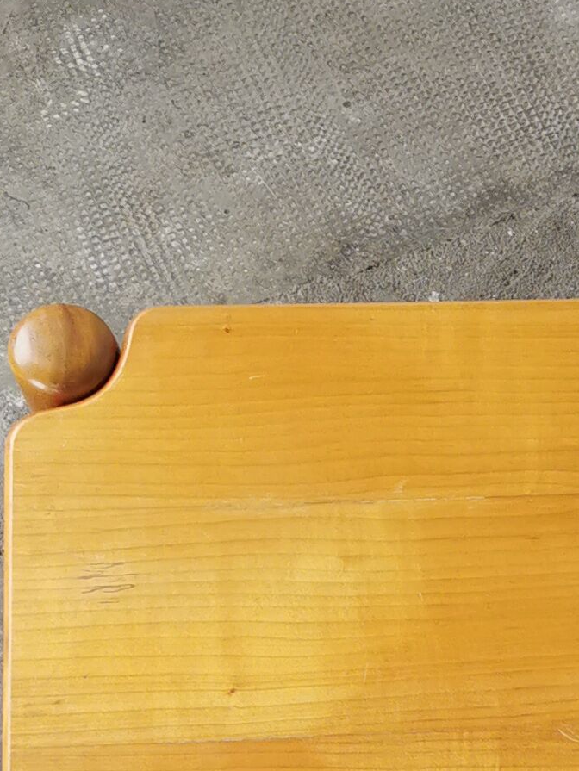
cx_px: 842
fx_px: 2451
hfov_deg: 12.8
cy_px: 1052
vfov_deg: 16.7
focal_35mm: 110
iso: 100
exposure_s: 1/100
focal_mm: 5.56
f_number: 1.6
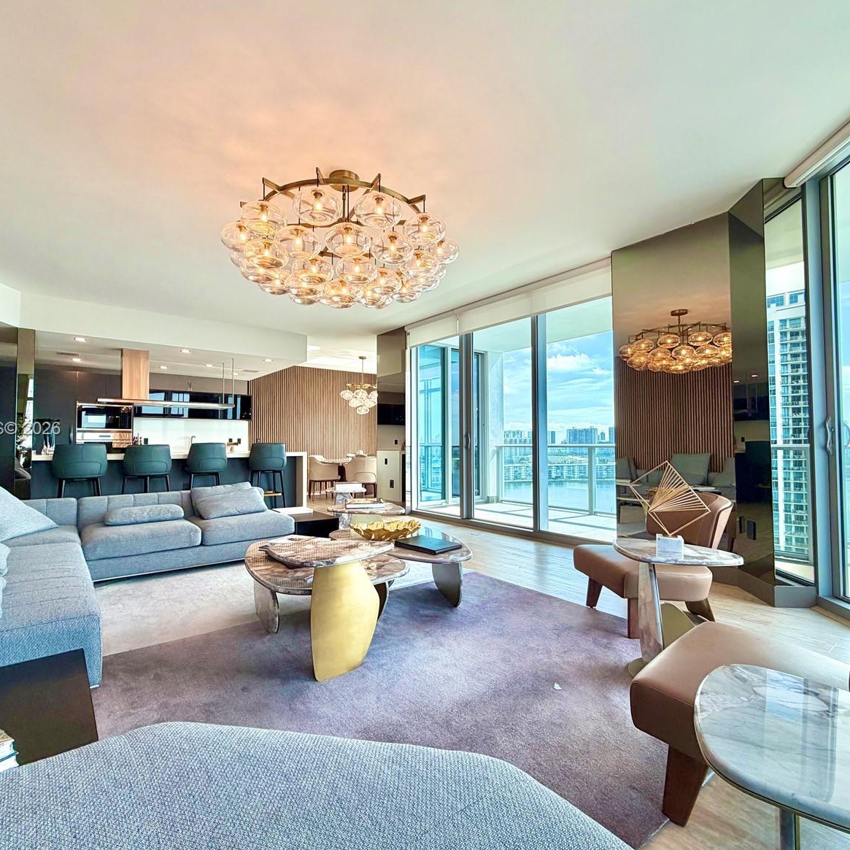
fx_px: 472
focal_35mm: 17
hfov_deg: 84.0
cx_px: 417
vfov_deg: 84.0
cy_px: 430
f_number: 2.2
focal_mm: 2.22
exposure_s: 1/218
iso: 64
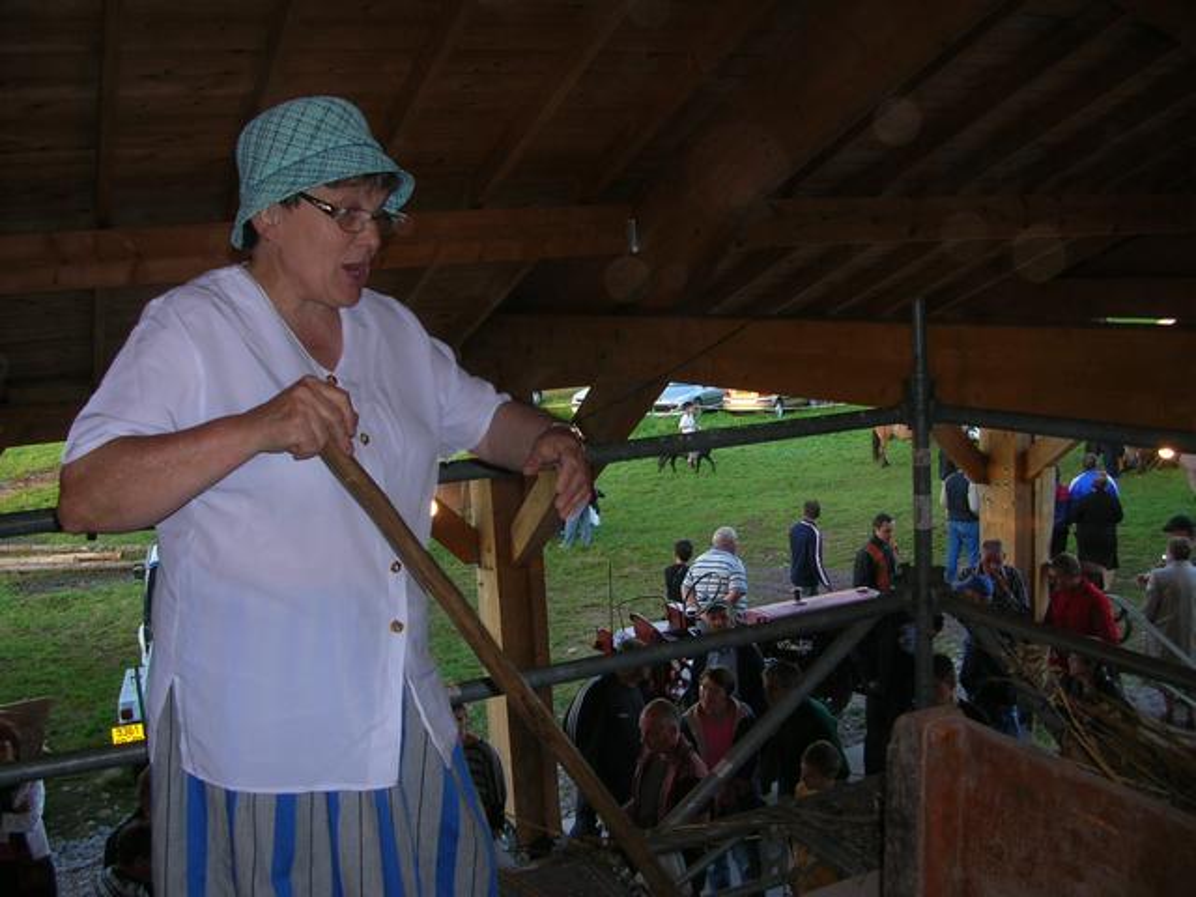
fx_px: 1209
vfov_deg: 40.7
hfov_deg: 52.6
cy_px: 448
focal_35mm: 35
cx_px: 598
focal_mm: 5.8
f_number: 2.8
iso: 50
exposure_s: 1/60.1
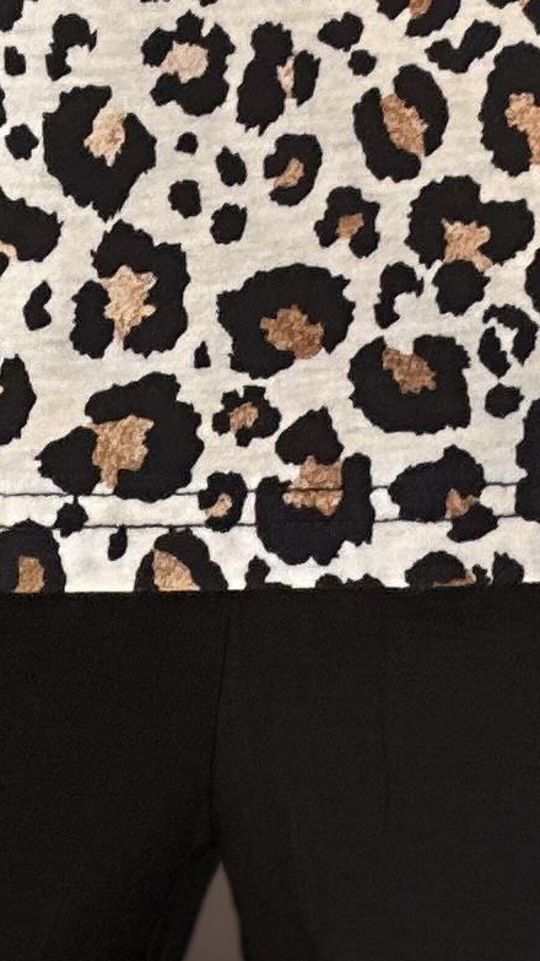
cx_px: 406
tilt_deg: -12.8
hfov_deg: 2.8
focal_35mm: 432
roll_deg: -1.9
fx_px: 11005
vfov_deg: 4.9
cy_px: -1318
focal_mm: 9
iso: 32
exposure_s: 1/211
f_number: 2.8
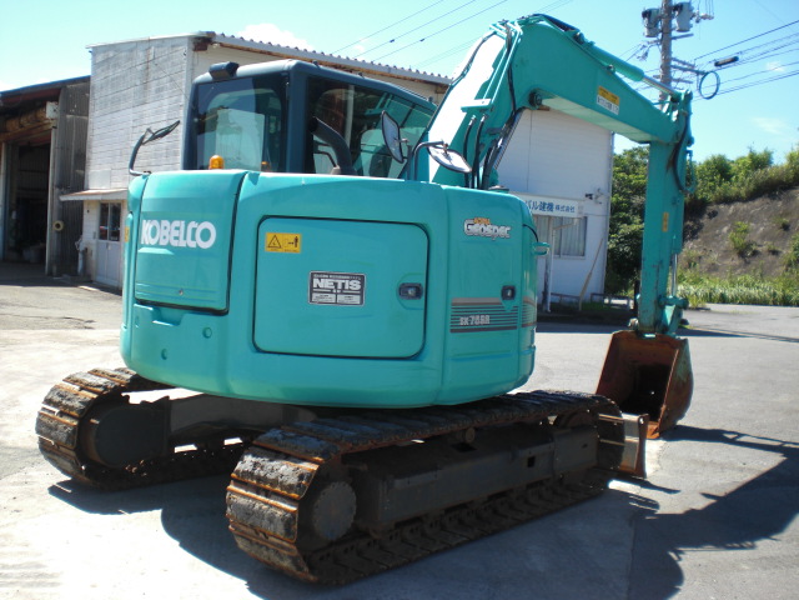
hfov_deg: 49.0
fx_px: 877
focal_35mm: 38
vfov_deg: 37.7
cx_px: 400
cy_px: 300
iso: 64
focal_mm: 6.3
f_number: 3.1
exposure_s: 1/400
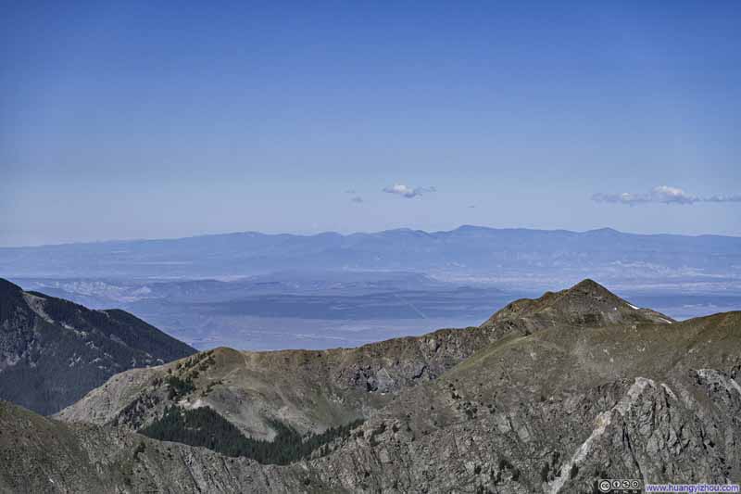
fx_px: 2366
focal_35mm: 115
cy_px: 247
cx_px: 370
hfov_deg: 17.8
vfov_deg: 11.9
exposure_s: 1/1000
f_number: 6.3
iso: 64
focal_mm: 115
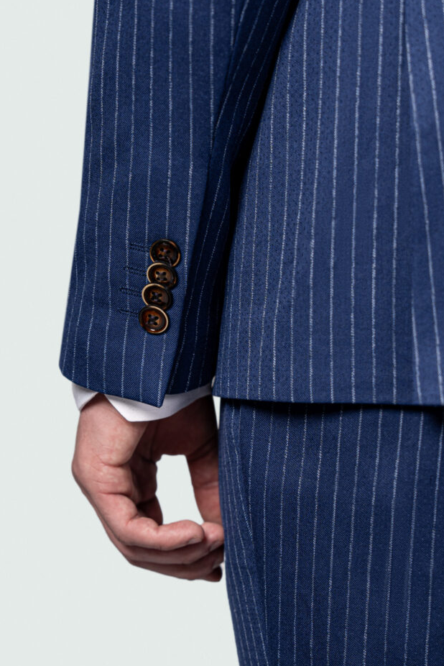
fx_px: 2200
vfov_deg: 17.2
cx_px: 233
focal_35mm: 119
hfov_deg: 11.5
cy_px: 329
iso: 100
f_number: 2.8
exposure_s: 1/100
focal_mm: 70
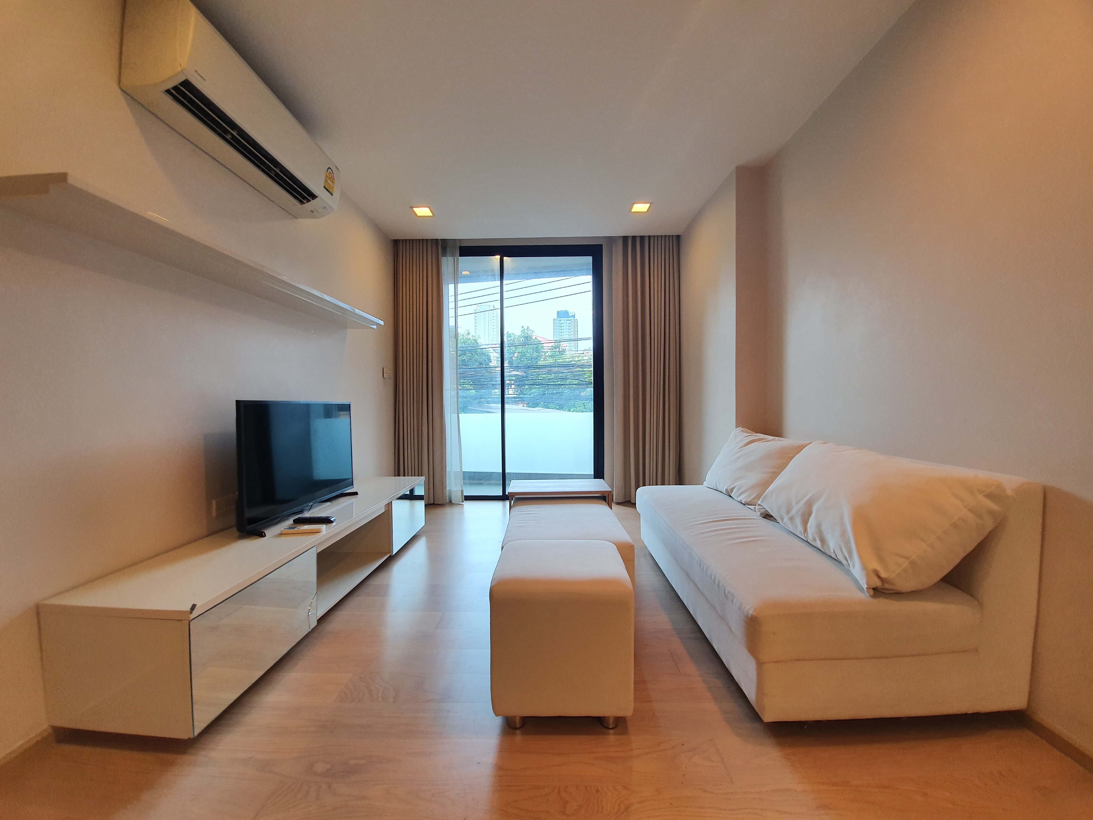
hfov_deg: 106.2
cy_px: 410
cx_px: 546
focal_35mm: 13
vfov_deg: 89.9
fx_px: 410
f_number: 2.2
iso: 80
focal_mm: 1.8
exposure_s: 1/50
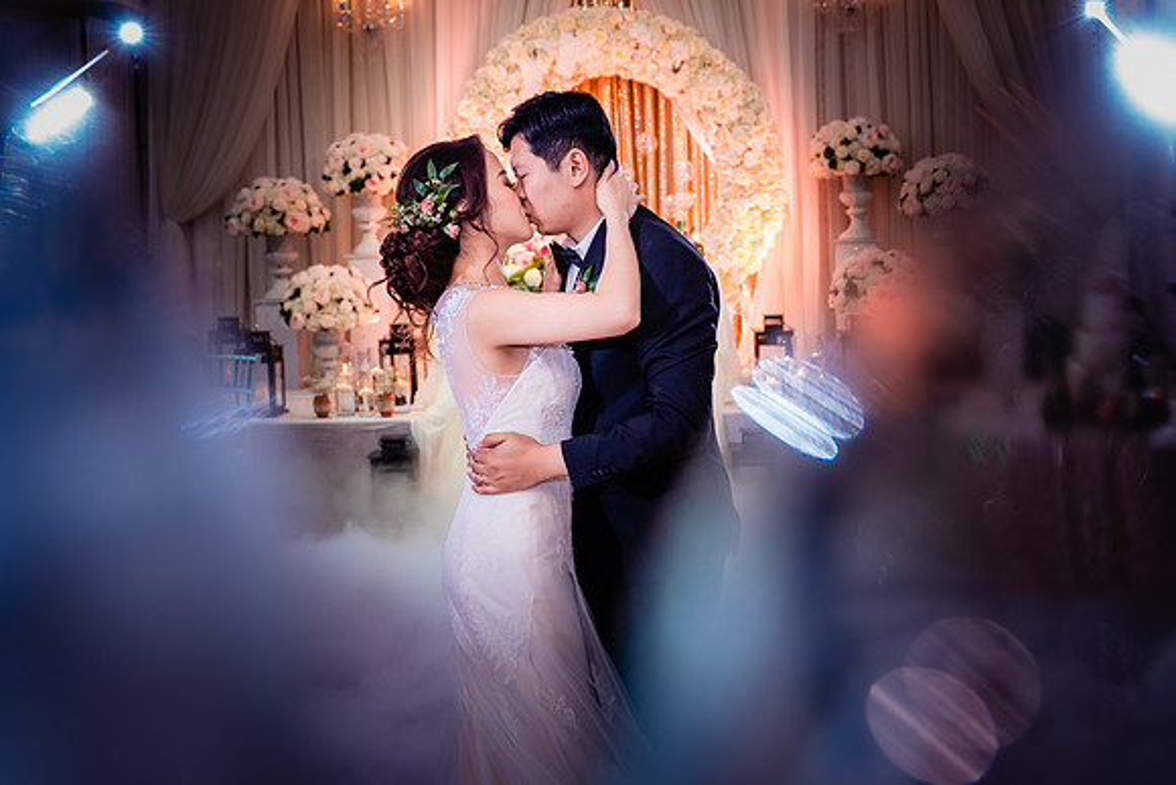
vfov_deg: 31.4
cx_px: 658
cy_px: 284
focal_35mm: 42
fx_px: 1387
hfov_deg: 45.9
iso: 1000
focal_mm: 31
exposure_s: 1/160
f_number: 3.5
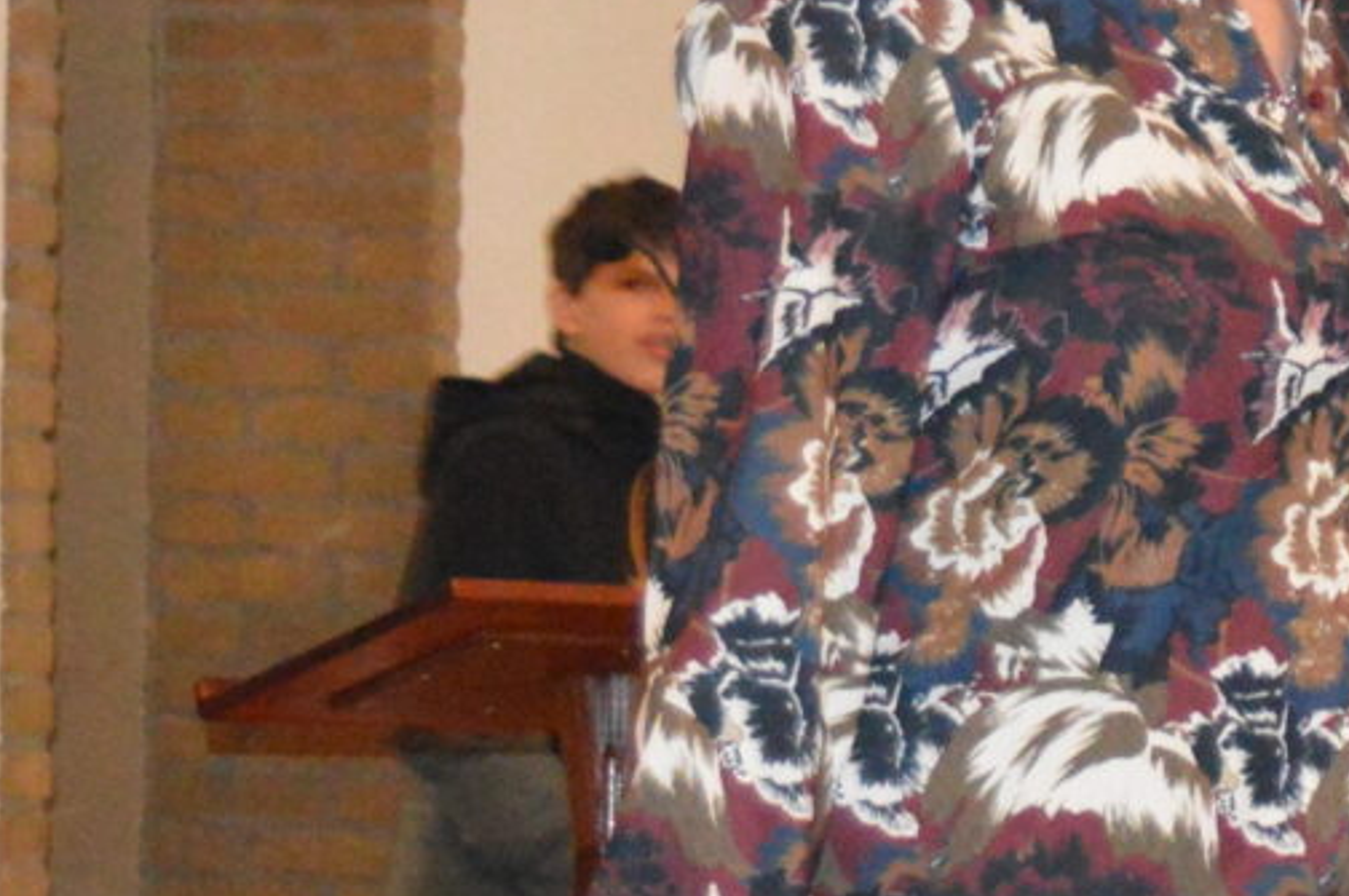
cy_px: 1107
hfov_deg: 9.4
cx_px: 3094
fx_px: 7412
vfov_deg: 6.9
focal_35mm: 198
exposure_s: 1/60
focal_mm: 26
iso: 3200
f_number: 3.8
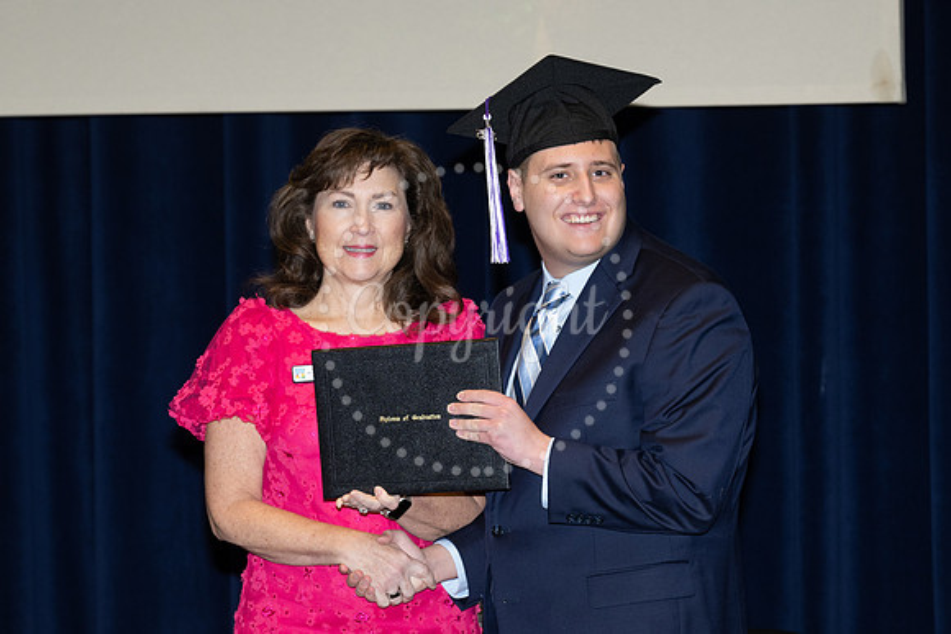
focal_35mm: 146
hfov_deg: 14.0
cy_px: 358
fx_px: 3866
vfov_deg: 9.4
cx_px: 442
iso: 640
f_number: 5.6
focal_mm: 105
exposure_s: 1/80
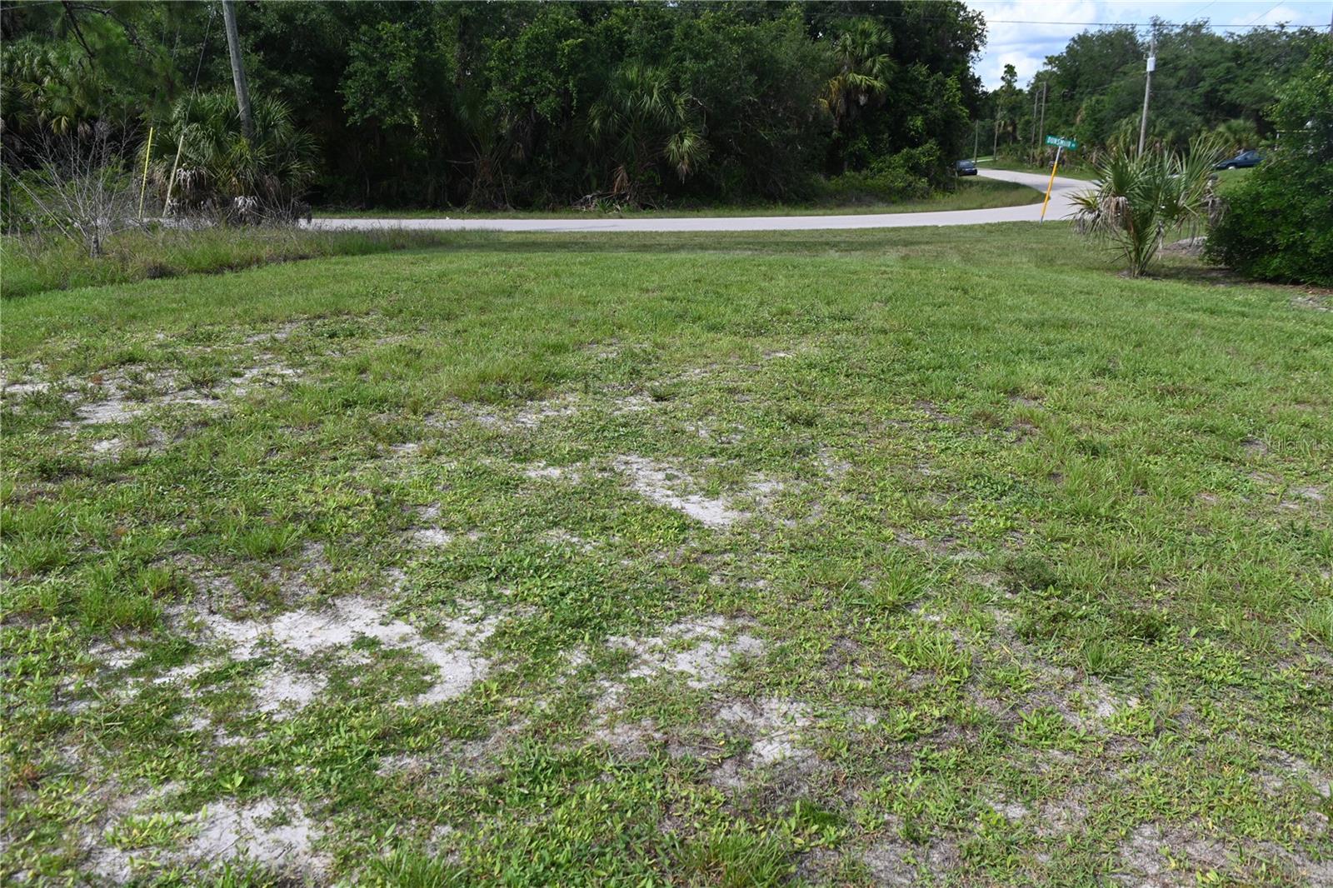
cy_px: 444
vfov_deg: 47.9
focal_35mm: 27
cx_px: 666
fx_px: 999
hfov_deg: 67.4
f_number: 7.1
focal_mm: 18
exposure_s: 1/320
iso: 100
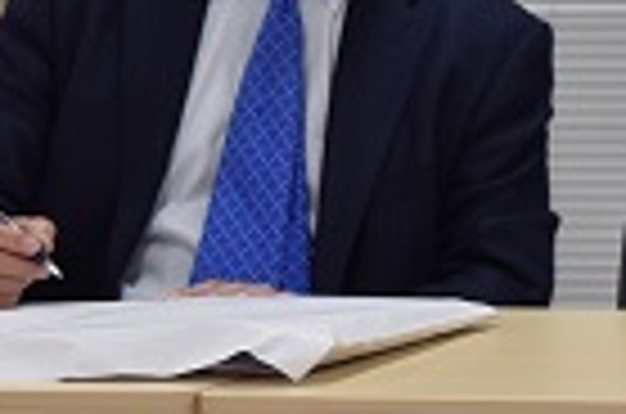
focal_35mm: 246
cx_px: 971
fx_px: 4268
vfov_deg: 5.5
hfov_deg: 8.2
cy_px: -198
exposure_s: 1/60
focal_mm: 48
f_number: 5.3
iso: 400
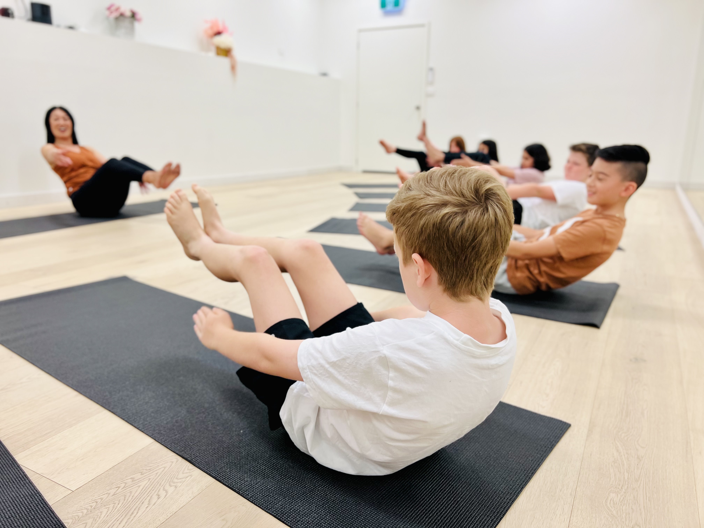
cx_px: 352
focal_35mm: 26
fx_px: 529
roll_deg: -0.3
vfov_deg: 53.1
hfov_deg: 67.3
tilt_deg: -13.1
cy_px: 264
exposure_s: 1/50
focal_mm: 5.7
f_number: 1.5
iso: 80
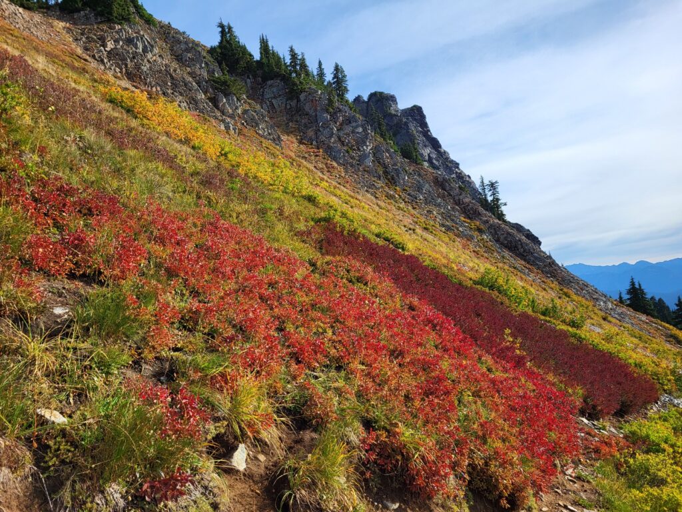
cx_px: 341
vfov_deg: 53.1
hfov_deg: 67.3
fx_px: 512
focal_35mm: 26
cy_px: 256
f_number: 1.8
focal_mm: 5.4
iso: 40
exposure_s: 1/1667
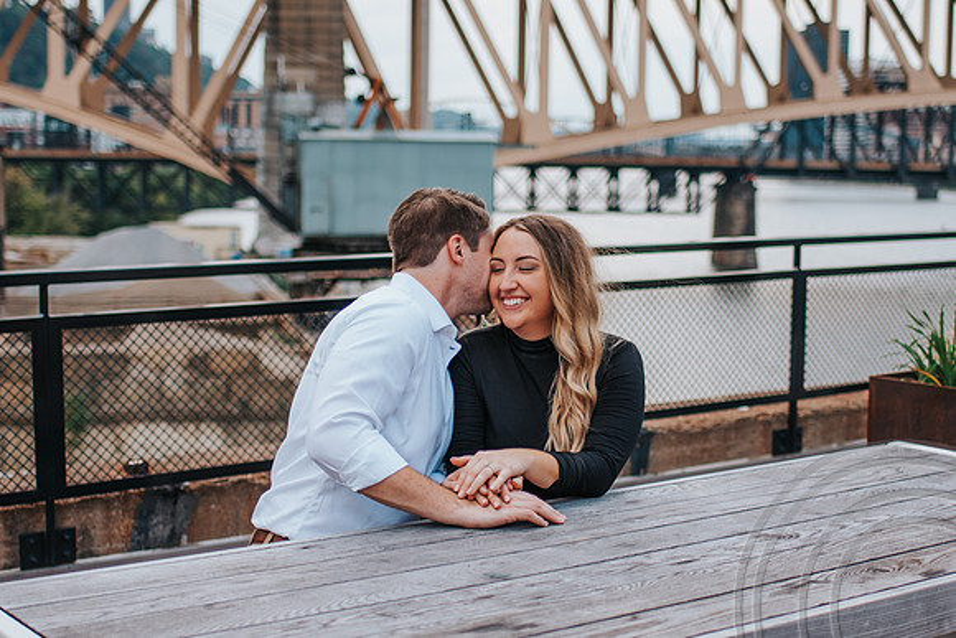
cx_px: 494
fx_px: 1603
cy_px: 315
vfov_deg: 22.5
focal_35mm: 60
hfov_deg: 33.2
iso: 220
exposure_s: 1/800
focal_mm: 35
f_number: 1.8
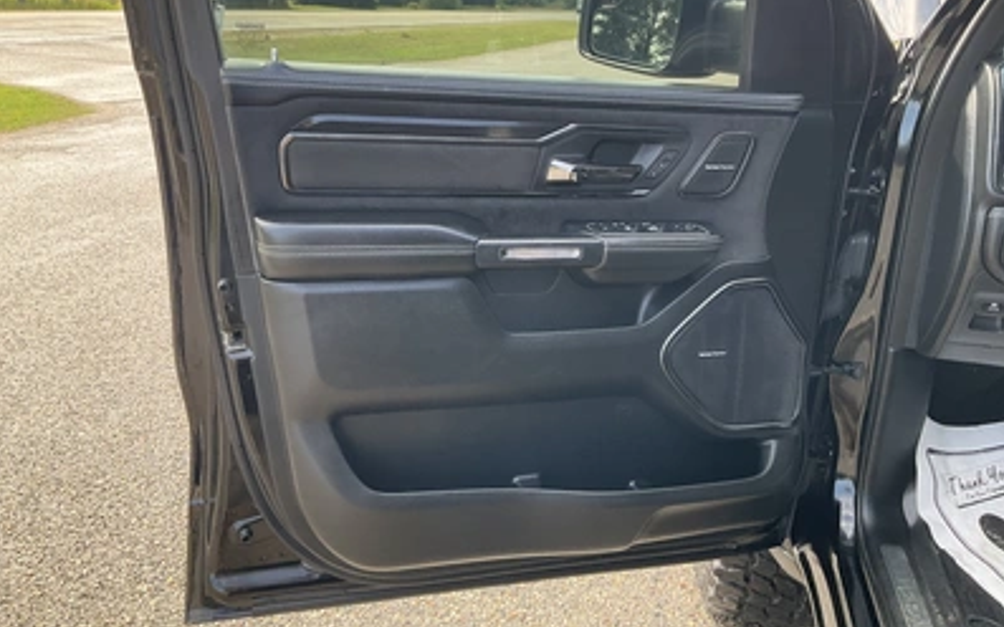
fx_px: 848
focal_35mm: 31
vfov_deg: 40.6
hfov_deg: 61.2
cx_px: 501
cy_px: 288
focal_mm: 3
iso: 32
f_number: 1.8
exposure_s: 1/142
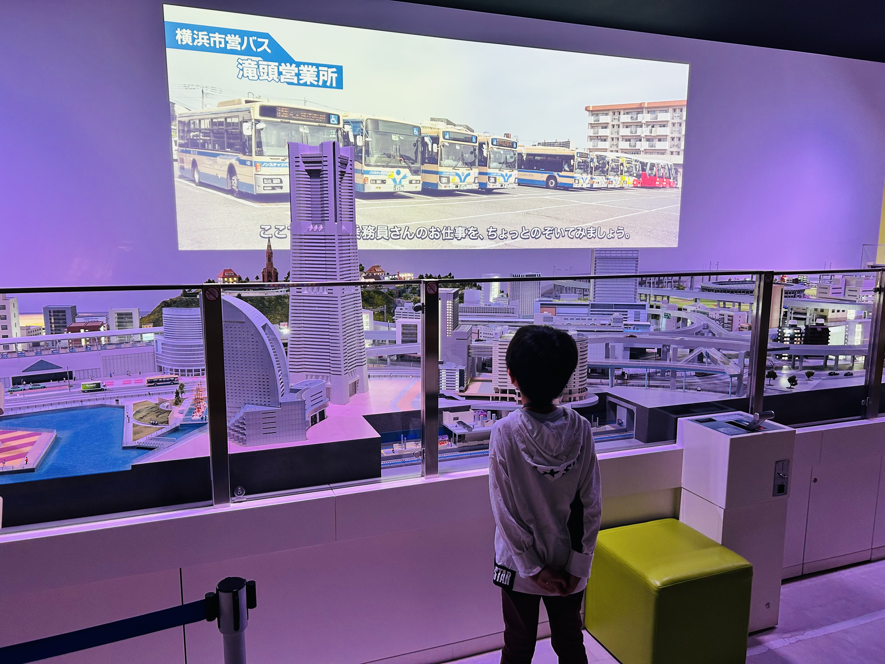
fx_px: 665
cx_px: 442
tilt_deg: -8.4
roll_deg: -0.1
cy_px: 332
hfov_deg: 67.3
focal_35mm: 26
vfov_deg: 53.1
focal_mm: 5.7
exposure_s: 1/60
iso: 100
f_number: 1.5
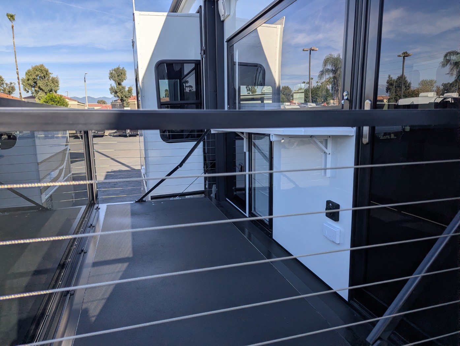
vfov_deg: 56.9
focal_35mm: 24
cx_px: 230
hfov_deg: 71.5
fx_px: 319
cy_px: 173
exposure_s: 1/2358
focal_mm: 6.81
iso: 46
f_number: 1.85
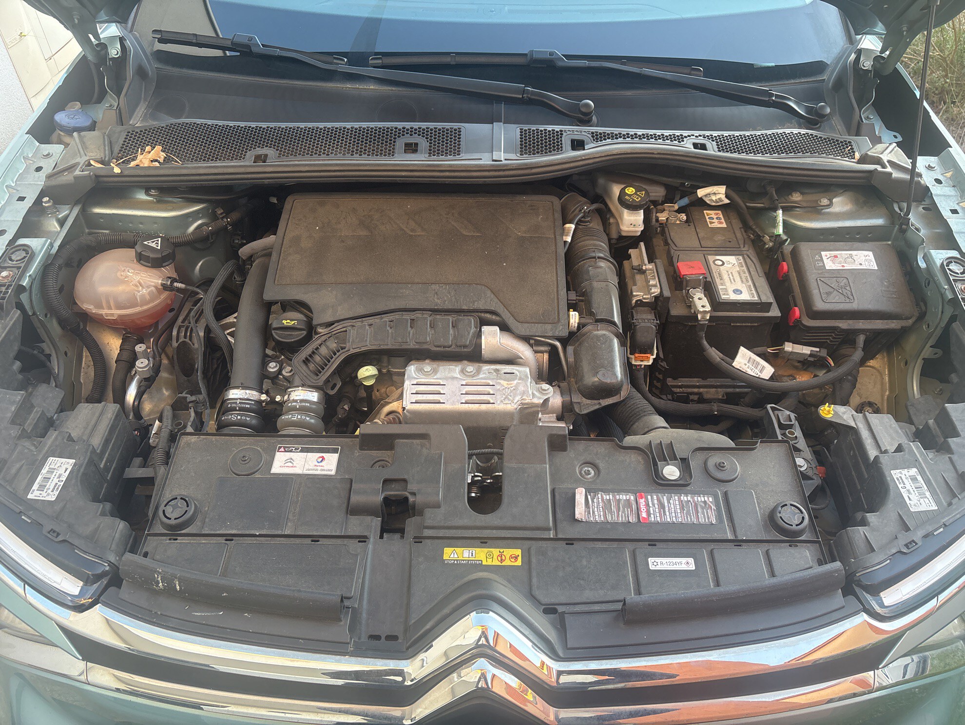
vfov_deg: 53.1
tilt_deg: -44.6
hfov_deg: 67.3
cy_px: 362
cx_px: 482
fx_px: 725
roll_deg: -0.4
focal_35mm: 26
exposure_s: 1/85
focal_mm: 5.96
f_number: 1.6
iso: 125
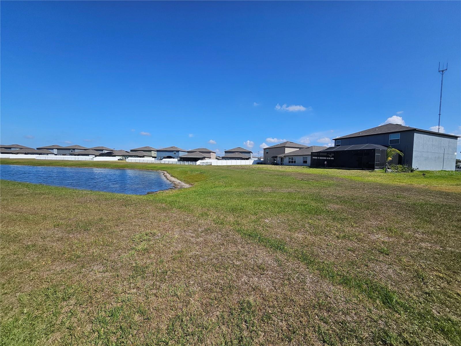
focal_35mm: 13
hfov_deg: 106.2
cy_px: 173
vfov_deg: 89.9
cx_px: 230
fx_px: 173
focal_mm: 1.7
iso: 32
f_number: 2.2
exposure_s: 1/2038
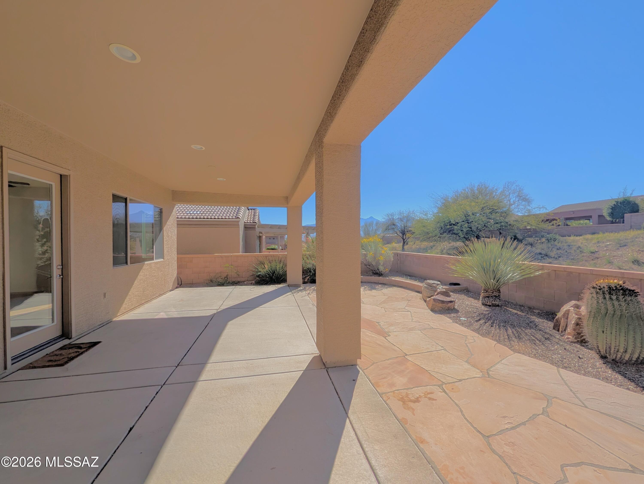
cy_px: 242
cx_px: 322
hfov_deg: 110.5
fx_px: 224
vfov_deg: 94.6
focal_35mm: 12
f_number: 1.7
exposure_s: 1/3077
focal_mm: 2.02
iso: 46
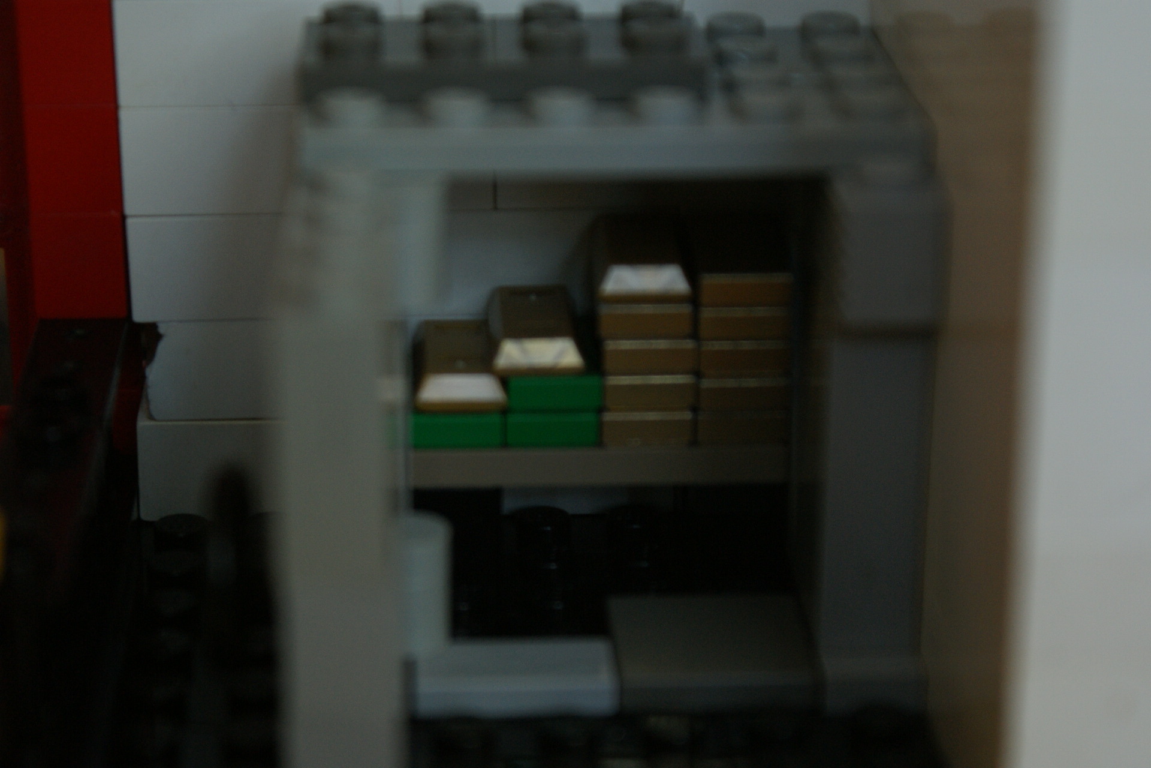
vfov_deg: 15.2
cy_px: 384
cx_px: 576
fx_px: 2877
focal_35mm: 90
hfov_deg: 22.6
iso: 400
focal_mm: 60
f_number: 5.6
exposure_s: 1/30
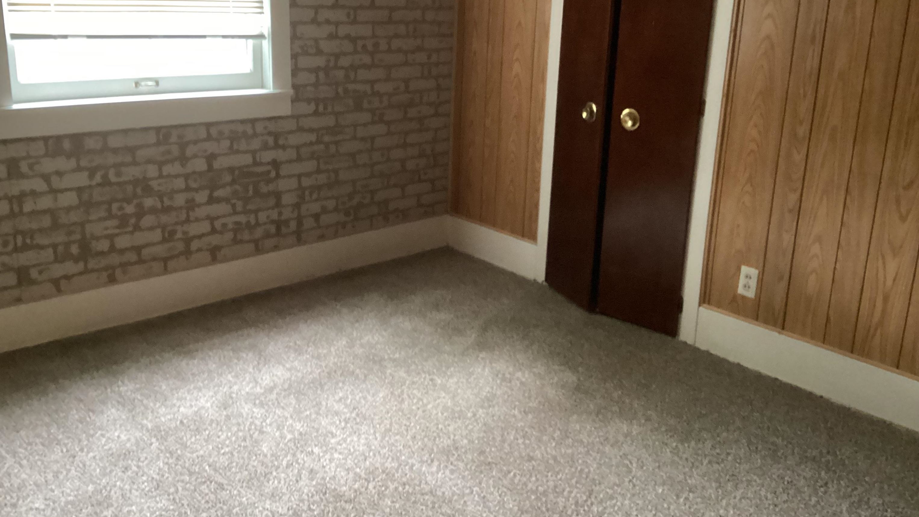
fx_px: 828
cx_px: 458
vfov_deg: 34.5
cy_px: 205
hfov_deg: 58.0
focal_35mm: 34
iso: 800
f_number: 2.4
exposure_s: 1/25
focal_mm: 3.3
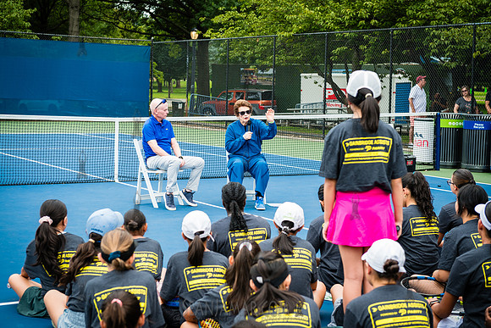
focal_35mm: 66
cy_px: 164
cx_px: 246
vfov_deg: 20.6
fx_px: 900
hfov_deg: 30.5
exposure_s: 1/250
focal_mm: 66
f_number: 4.5
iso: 400
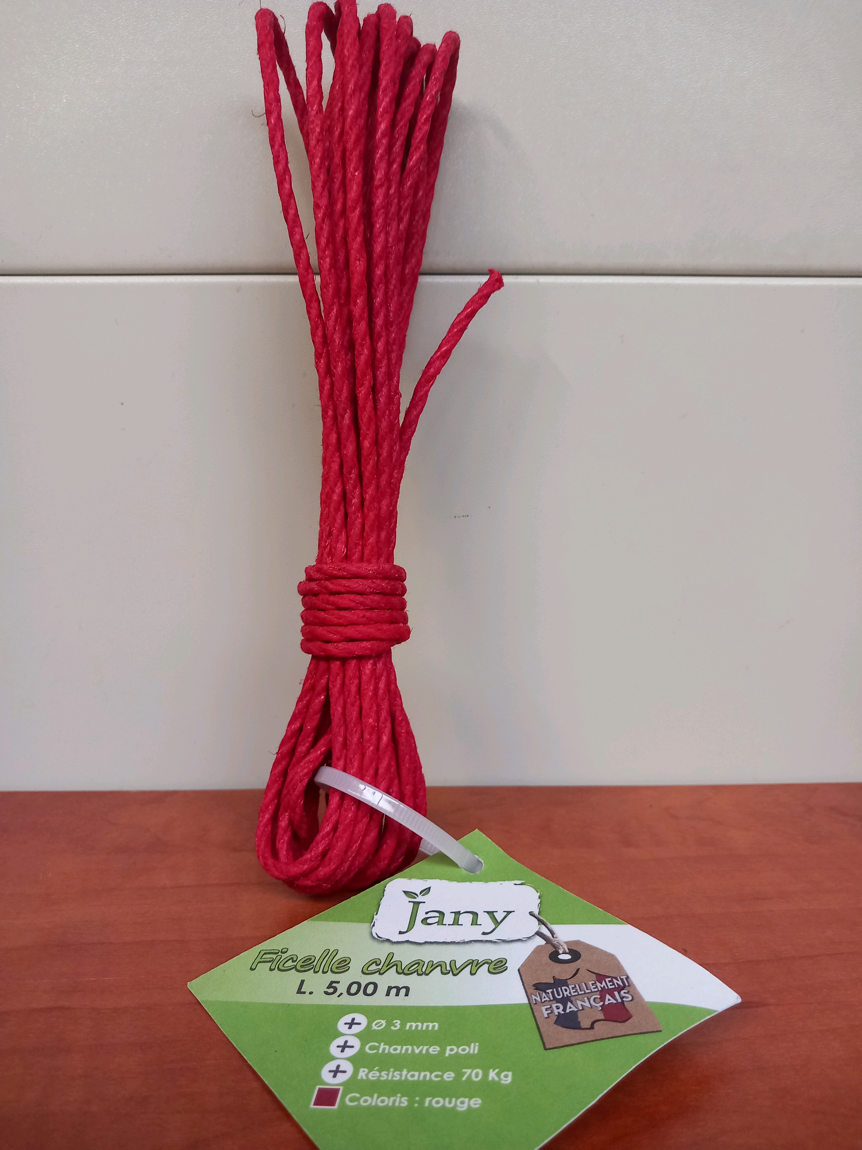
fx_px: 896
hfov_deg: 51.4
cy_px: 575
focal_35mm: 27
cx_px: 431
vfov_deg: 65.3
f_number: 1.8
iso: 200
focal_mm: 4
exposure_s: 1/33.3
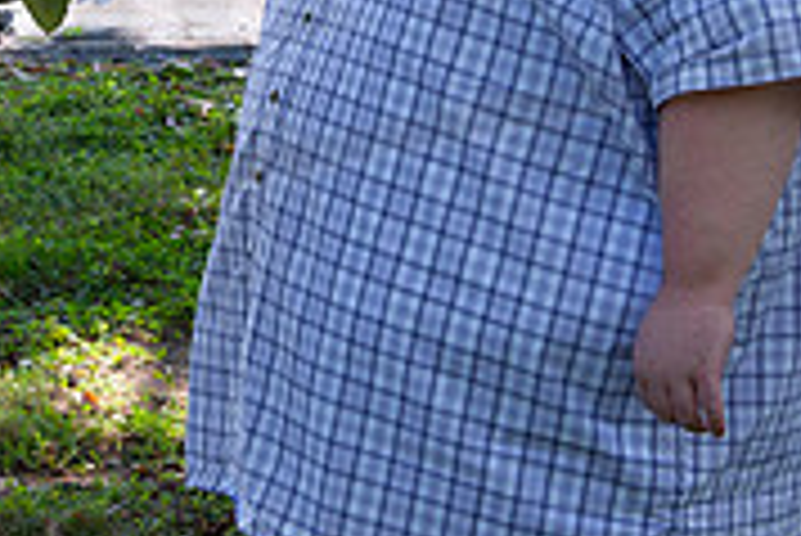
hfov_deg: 14.3
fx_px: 3184
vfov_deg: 9.4
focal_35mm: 143
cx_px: 198
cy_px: -230
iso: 100
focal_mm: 44
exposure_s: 1/125
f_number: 5.6
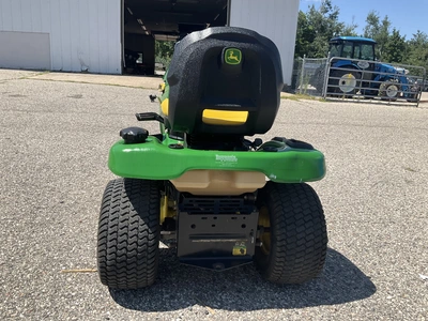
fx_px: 359
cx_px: 214
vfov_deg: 48.2
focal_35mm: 29
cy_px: 160
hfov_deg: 61.7
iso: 25
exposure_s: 1/1577
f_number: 1.8
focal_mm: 3
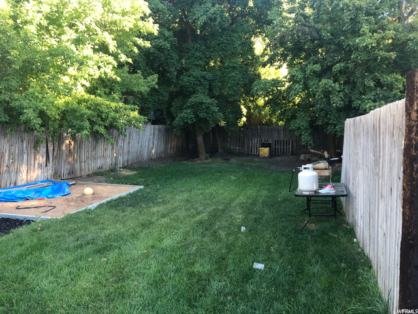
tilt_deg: -5.0
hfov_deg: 63.4
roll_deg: +0.7
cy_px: 157
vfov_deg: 49.7
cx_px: 209
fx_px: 338
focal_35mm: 28
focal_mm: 3.99
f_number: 1.8
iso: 20
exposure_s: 1/40
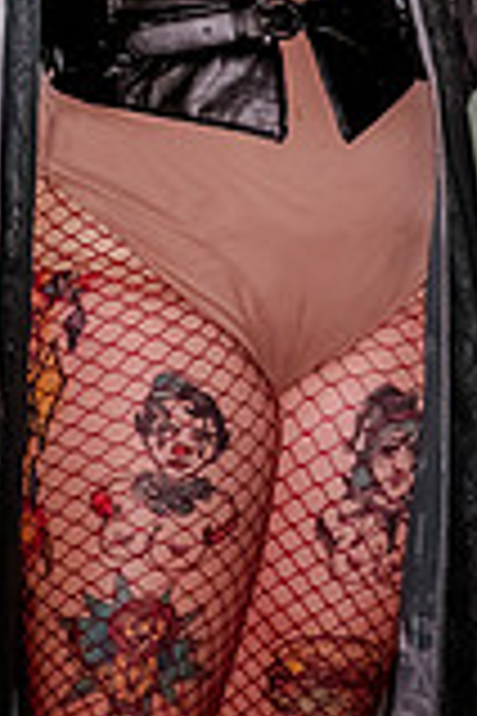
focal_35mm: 855
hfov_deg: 1.6
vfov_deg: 2.4
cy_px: -247
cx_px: 45
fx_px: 16992
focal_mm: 200
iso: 2500
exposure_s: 1/500
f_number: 2.8
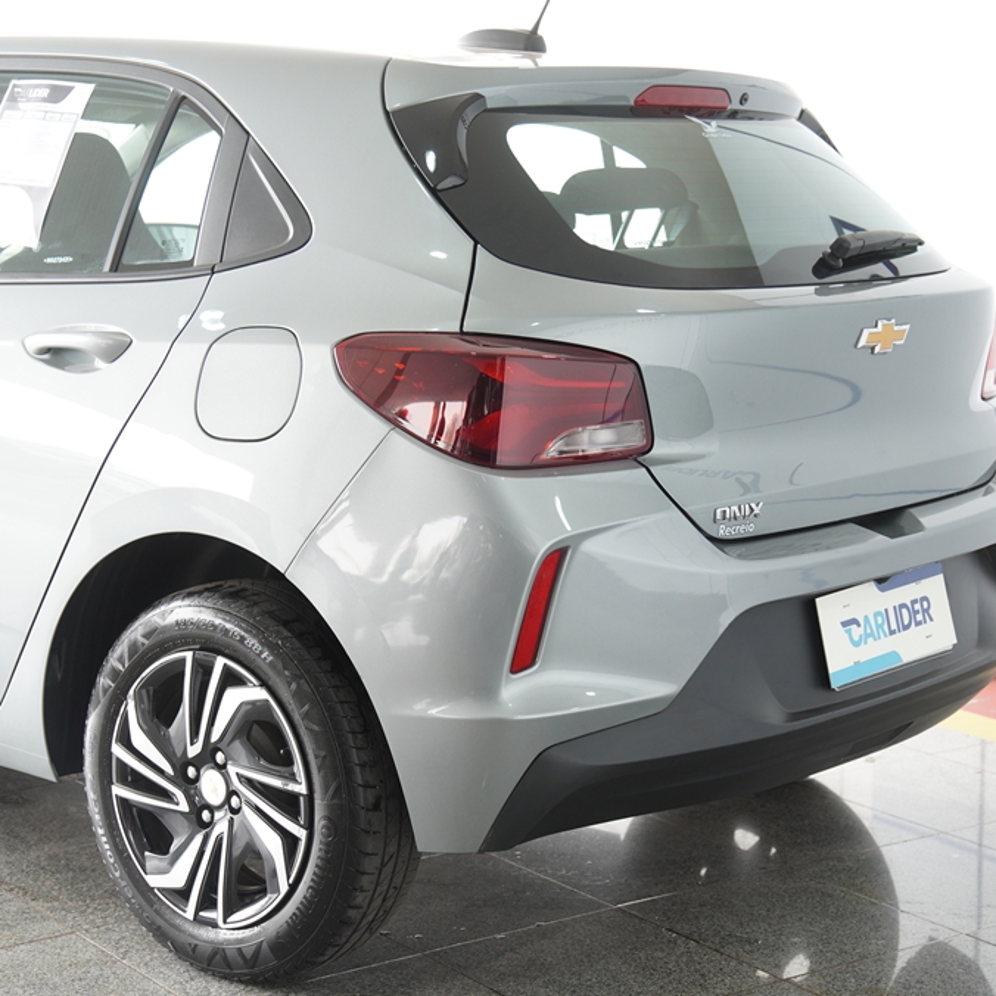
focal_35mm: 68
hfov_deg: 25.5
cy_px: 500
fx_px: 2202
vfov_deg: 25.5
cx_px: 463
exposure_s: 1/60
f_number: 2.8
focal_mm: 35
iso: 200
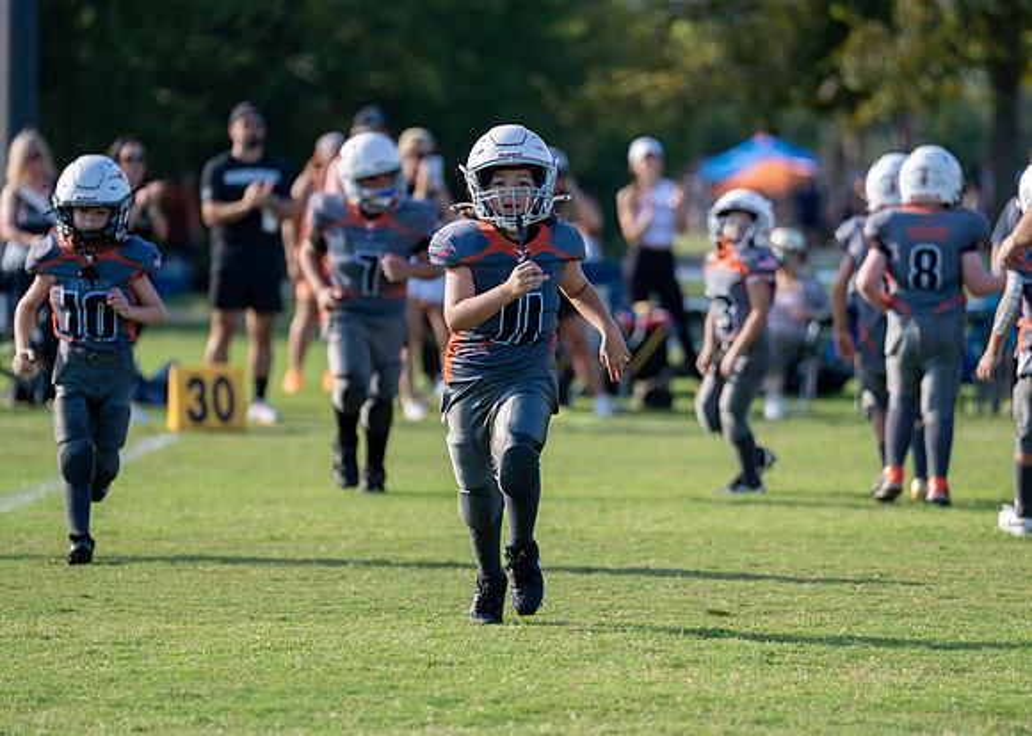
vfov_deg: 5.7
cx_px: 535
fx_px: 7392
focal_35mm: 252
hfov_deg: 8.0
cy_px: 380
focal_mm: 200
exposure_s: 1/2000
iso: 250
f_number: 2.8
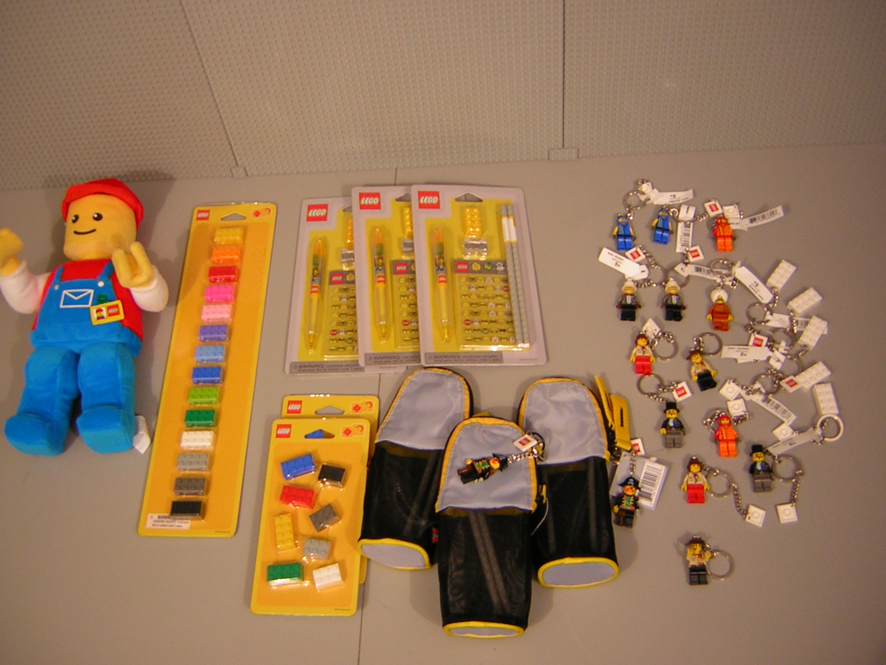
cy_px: 332
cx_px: 443
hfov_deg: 51.4
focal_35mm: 36
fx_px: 921
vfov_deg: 39.7
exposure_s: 1/7.7
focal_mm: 4.7
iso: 50
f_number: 2.6
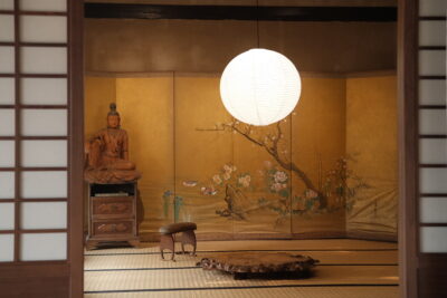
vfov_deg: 27.0
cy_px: 149
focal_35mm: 50
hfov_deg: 39.6
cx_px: 224
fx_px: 621
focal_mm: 33
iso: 2000
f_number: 2.5
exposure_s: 1/250
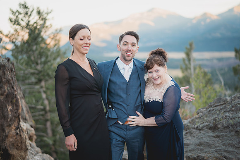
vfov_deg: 26.0
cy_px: 80
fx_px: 347
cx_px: 120
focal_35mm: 52
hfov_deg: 38.1
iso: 125
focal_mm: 50
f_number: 1.4
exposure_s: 1/500
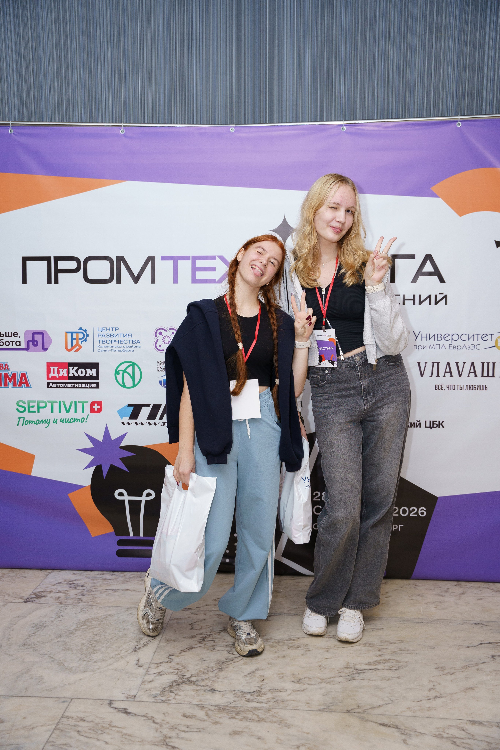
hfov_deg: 38.5
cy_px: 375
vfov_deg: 55.2
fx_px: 717
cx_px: 250
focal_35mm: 34
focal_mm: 34.4
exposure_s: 1/250
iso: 800
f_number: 3.2
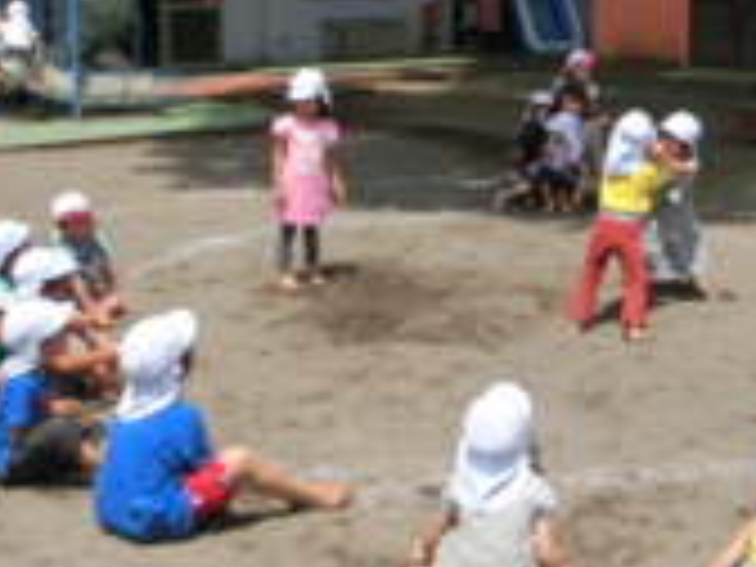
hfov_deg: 33.6
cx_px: 477
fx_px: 1245
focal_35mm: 57
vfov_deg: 25.3
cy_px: 130
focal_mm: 4.24
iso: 80
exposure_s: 1/200
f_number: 7.9
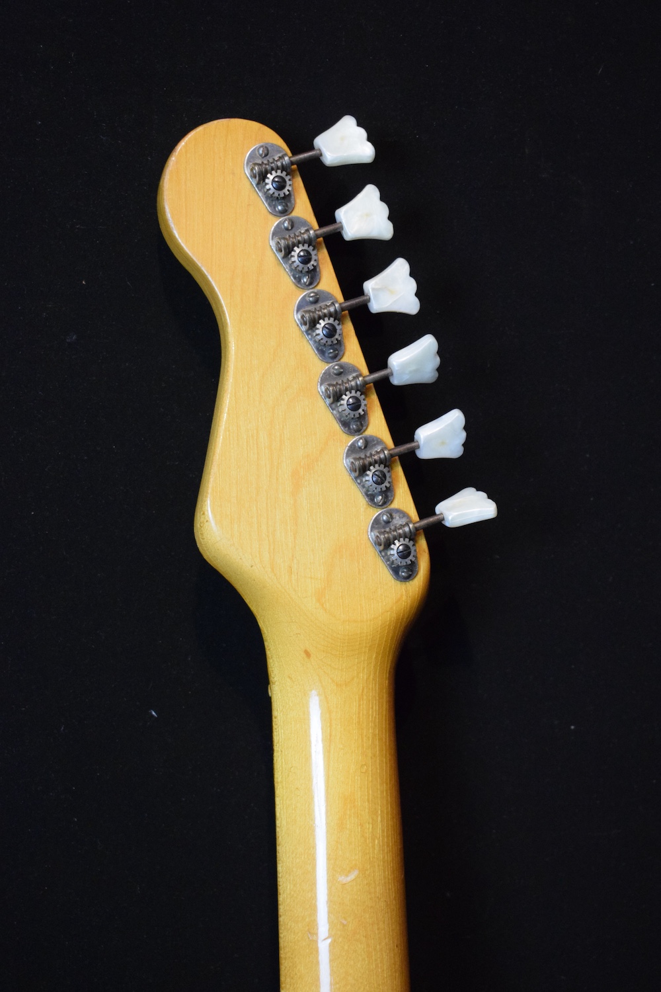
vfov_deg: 31.9
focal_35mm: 63
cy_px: 496
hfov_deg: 21.6
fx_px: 1735
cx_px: 330
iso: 3600
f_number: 5
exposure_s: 1/60
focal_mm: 42
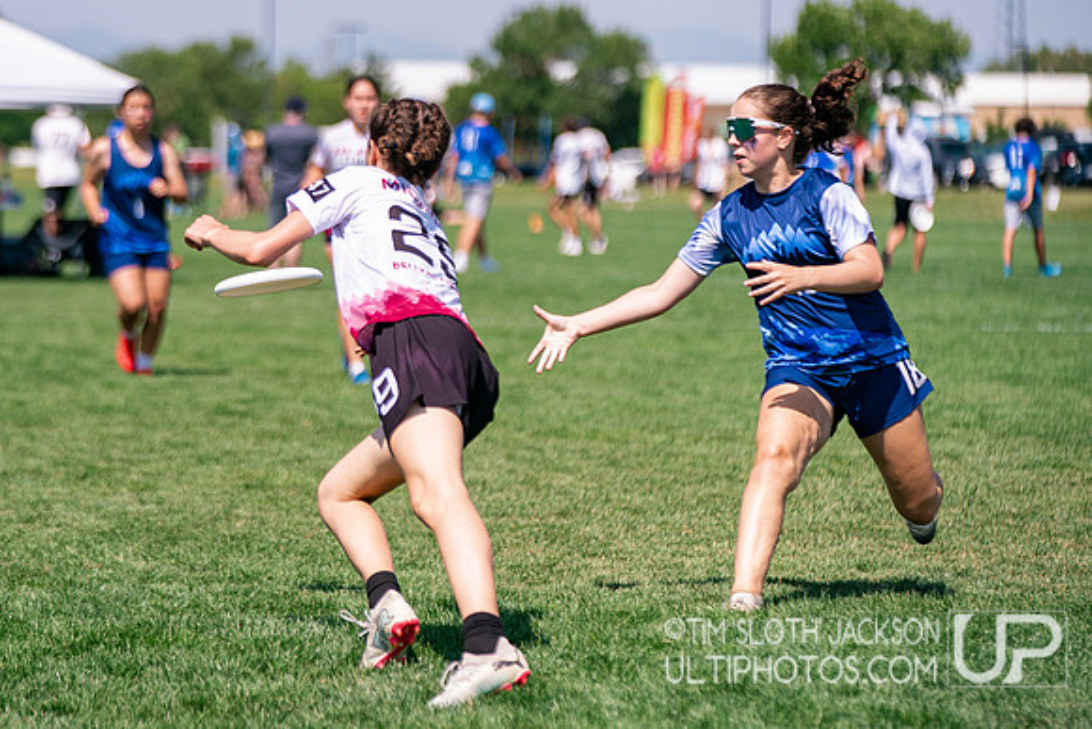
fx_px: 5520
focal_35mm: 182
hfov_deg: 11.3
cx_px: 372
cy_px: 318
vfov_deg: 7.6
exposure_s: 1/8000
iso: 320
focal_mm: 128
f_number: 2.8
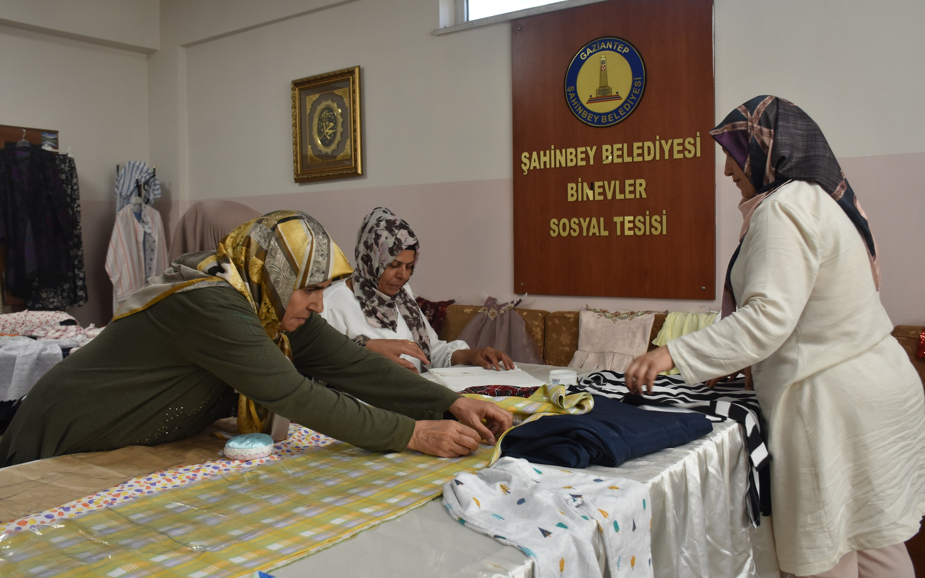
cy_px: 275
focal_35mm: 31
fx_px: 781
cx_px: 464
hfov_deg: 61.2
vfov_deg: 40.6
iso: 800
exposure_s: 1/80
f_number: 4.5
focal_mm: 20
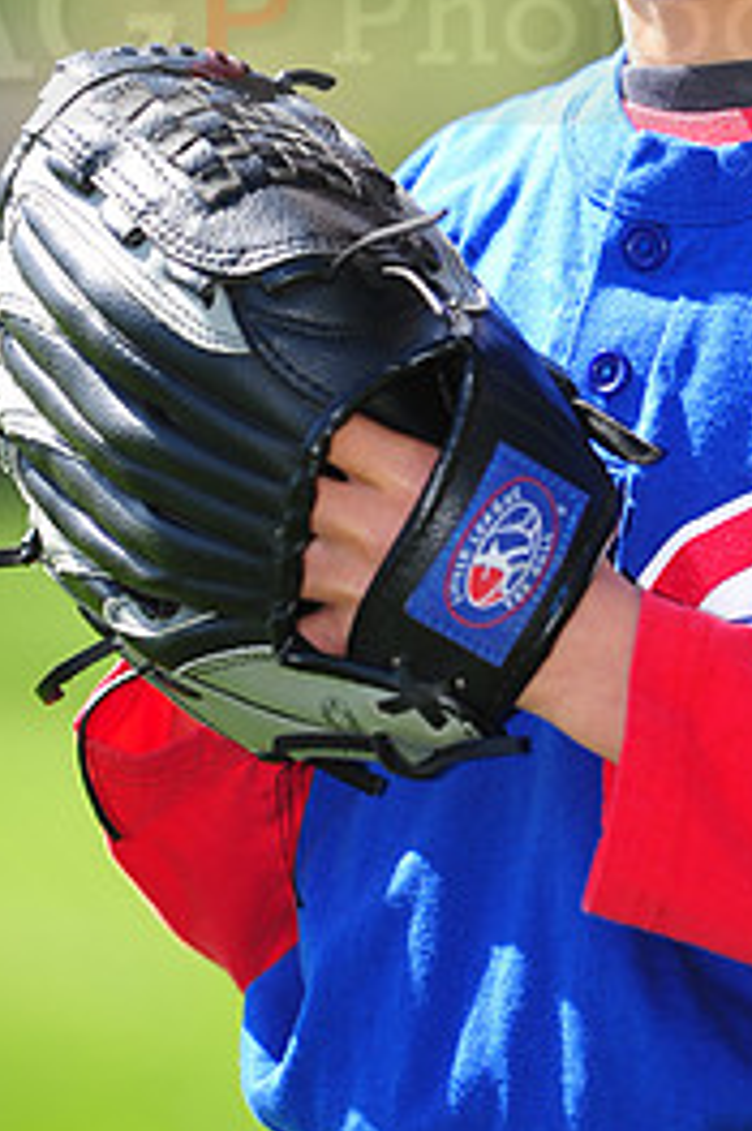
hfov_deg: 3.1
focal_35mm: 441
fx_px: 13835
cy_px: -13
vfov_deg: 4.7
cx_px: 645
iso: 200
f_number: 4.5
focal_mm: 200
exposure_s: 1/500
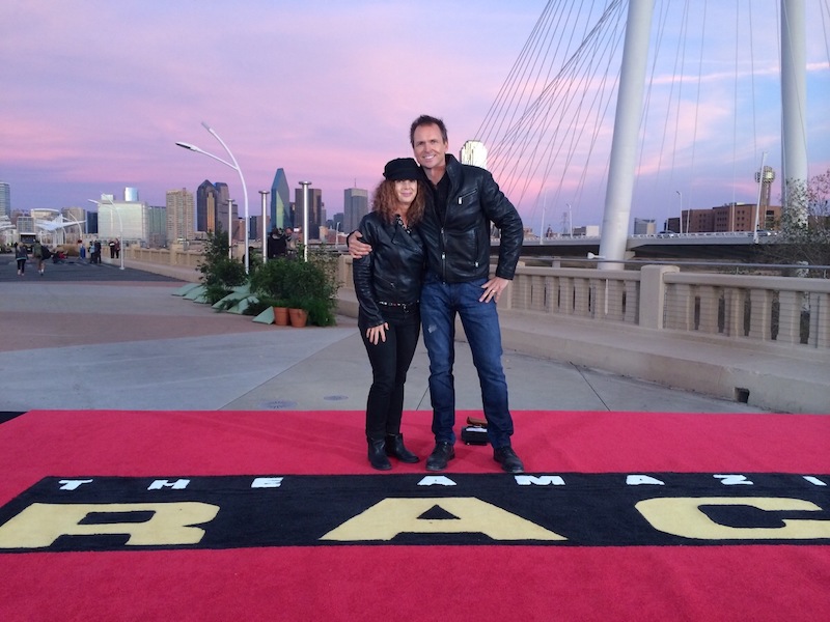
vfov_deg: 46.8
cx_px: 415
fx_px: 719
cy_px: 311
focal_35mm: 30
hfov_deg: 60.0
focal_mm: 4.12
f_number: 2.2
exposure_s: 1/30
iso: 50
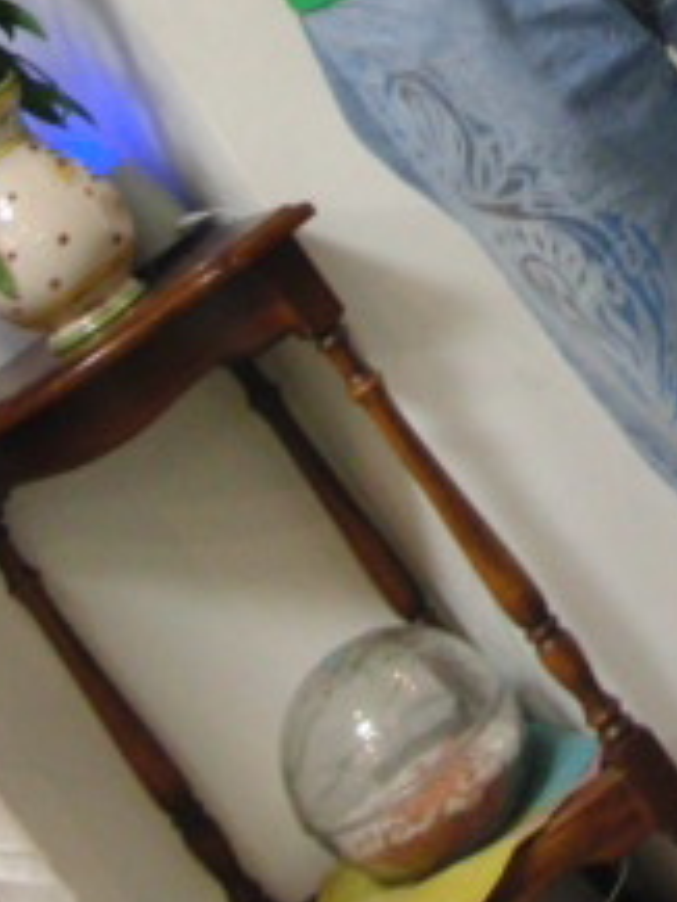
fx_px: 2840
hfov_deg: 13.5
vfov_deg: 17.1
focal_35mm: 109
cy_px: -208
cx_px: 536
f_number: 3.6
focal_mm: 6.42
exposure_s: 1/15
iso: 400
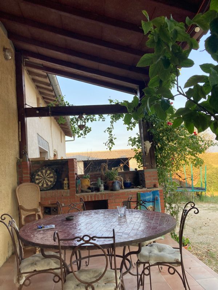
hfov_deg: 49.7
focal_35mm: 28
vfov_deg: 63.4
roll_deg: +2.3
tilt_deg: +3.1
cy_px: 145
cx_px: 109
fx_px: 235
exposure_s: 1/121
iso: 25
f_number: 1.8
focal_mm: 3.99
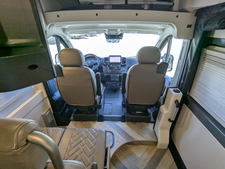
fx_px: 104
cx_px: 112
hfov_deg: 94.4
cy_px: 84
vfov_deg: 78.2
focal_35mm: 16
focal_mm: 2.35
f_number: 2.2
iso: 64
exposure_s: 1/106
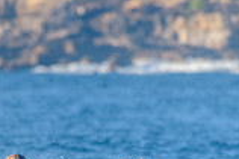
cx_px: 2
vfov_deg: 0.7
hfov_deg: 1.1
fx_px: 12216
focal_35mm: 1842
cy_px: 193
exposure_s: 1/2000
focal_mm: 500
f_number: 5.6
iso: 450
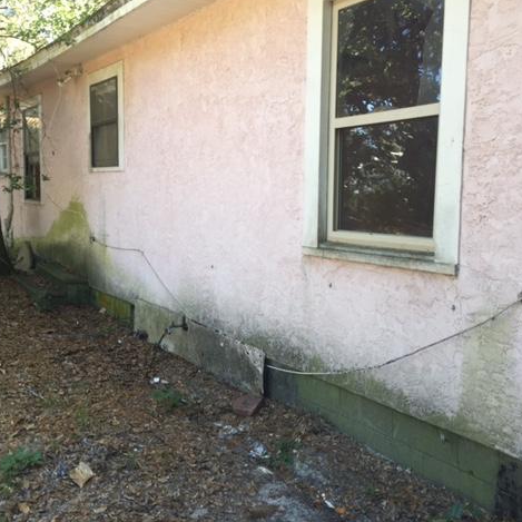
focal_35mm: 35
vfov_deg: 47.2
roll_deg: -0.2
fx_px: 597
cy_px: 256
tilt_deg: -7.5
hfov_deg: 47.2
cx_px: 267
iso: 50
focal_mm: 4.15
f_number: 2.2
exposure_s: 1/120
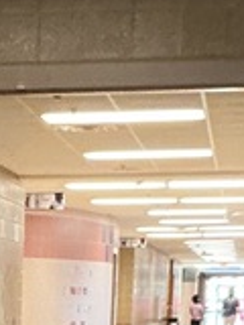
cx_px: -167
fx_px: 1748
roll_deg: -0.3
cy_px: 644
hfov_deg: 7.8
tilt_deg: -11.6
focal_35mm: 186
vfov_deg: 9.9
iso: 200
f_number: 1.8
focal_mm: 3
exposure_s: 1/60
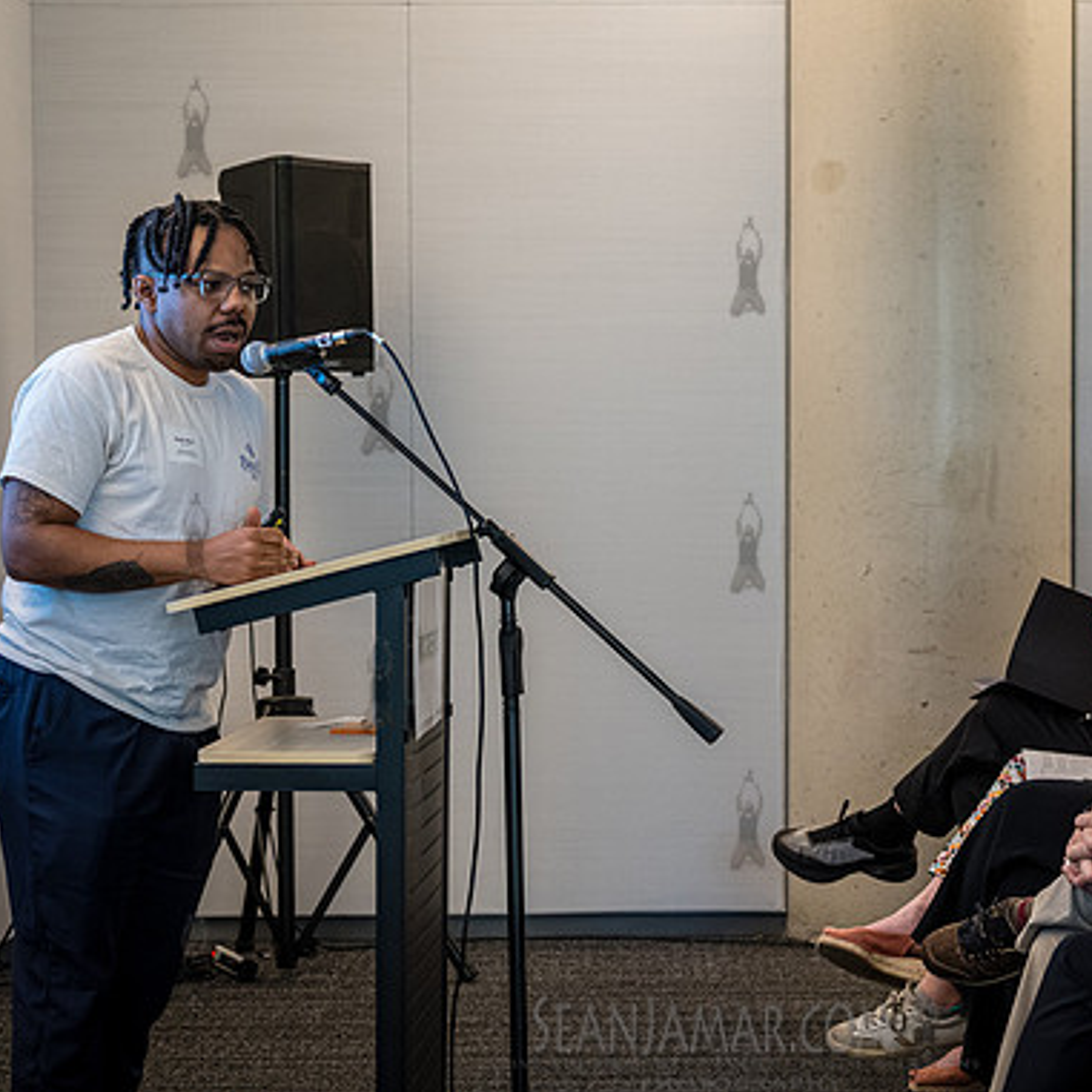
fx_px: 2891
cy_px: 541
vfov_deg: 21.4
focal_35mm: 81
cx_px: 724
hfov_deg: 21.3
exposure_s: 1/250
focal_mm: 60
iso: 5000
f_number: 4.5
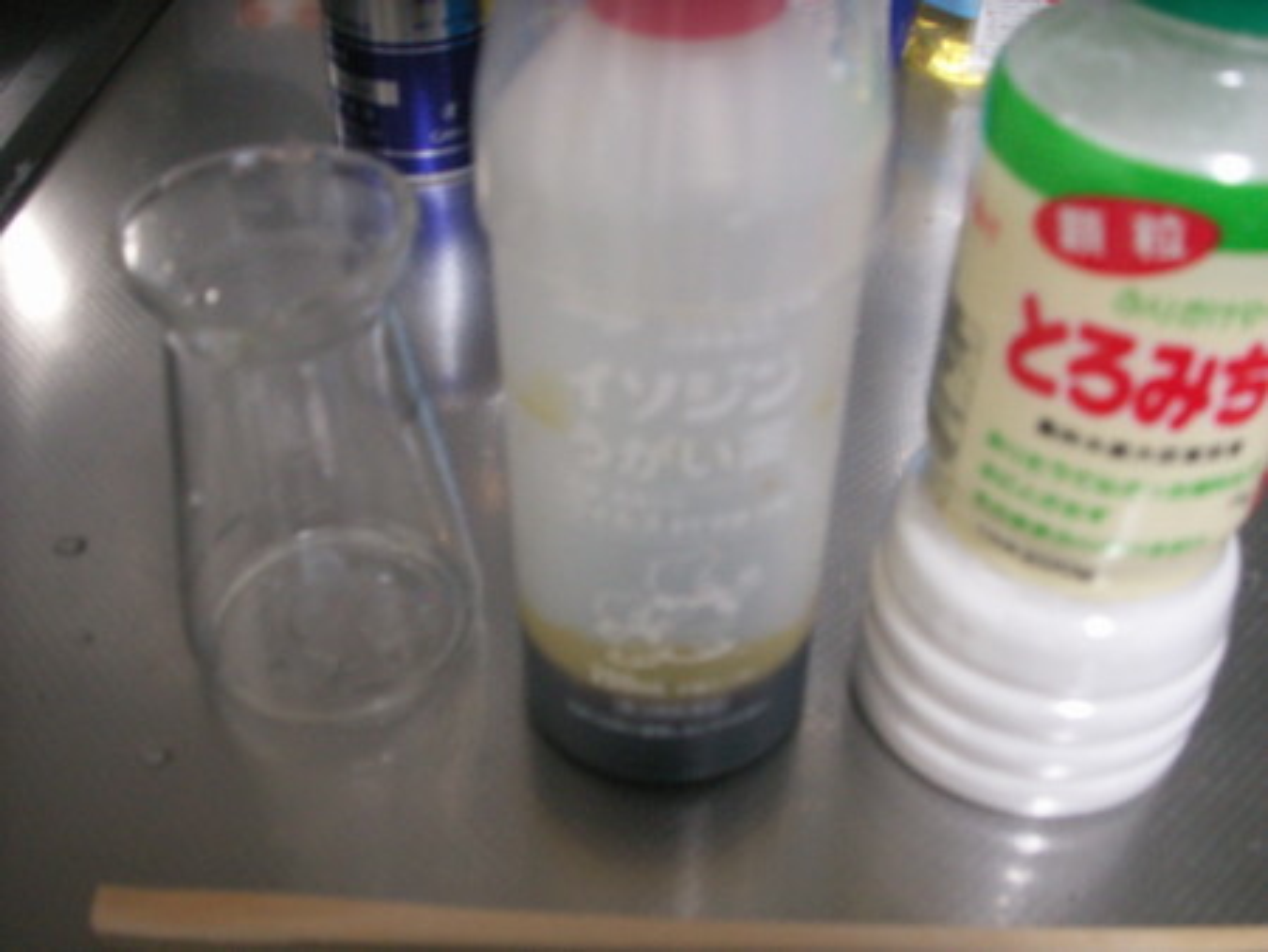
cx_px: 634
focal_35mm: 37
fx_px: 1356
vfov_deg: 38.7
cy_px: 476
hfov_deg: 50.1
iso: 160
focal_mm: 7.7
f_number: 3.5
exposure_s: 1/8
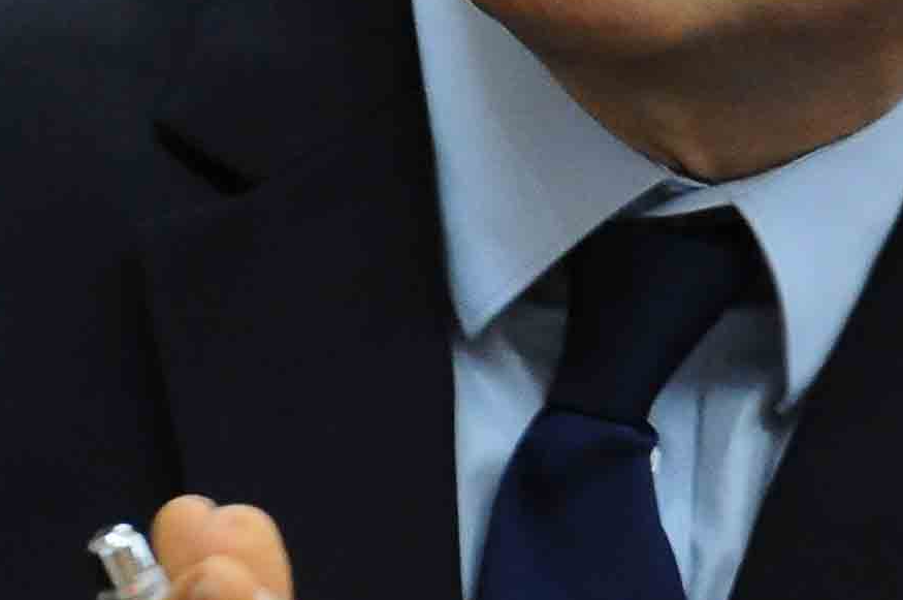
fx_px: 36824
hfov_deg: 1.4
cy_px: 86
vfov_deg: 0.9
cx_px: 467
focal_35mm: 1470
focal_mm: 200
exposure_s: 1/40
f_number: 3.5
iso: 1250
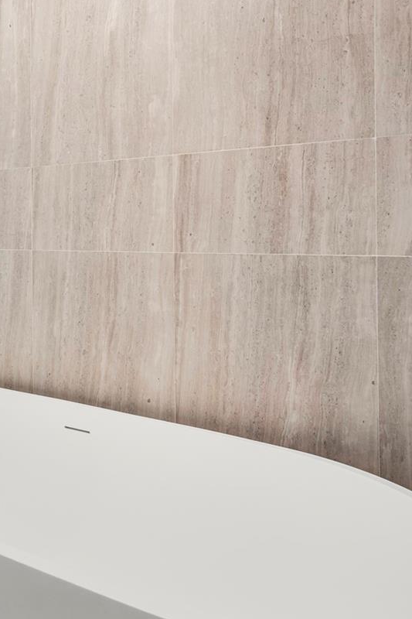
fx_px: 481
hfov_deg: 38.2
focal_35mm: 28
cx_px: -44
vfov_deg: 65.5
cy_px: 296
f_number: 8
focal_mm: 14
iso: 100
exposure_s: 1/5
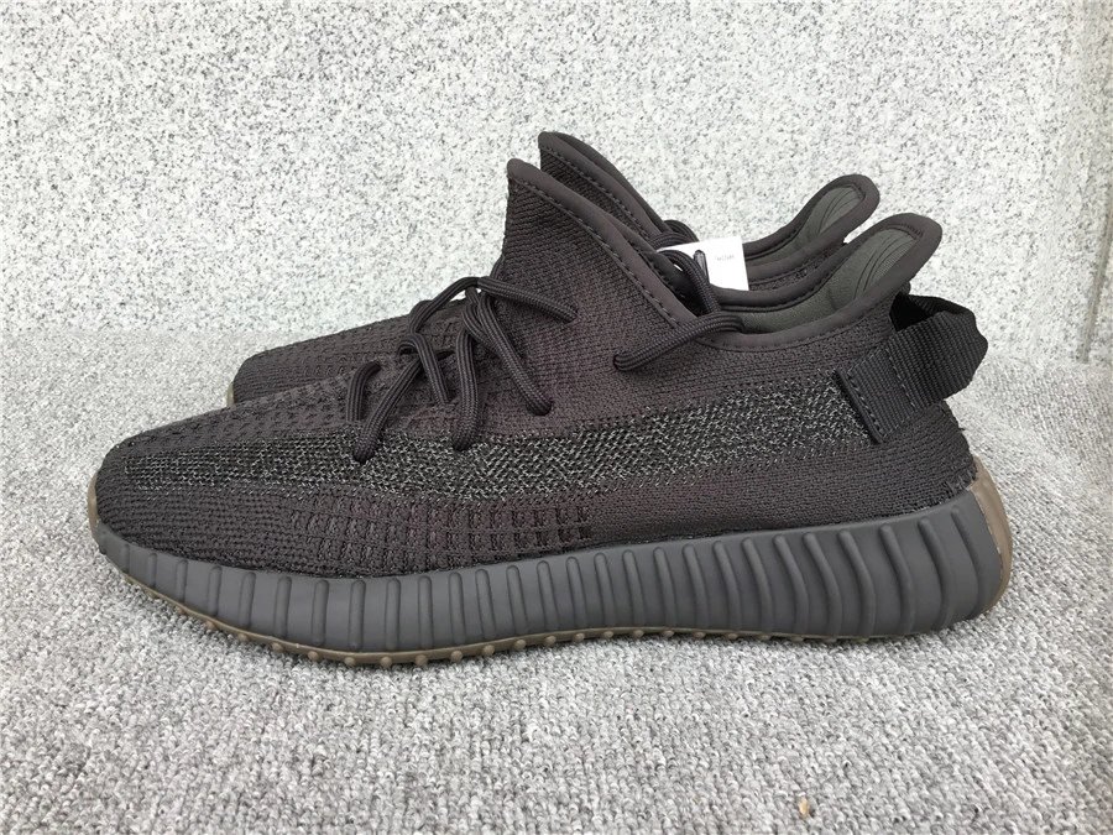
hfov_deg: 58.4
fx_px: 997
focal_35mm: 31
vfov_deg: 45.4
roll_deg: -1.2
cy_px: 418
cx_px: 556
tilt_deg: -19.0
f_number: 2.4
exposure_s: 1/100
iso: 32
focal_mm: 3.3
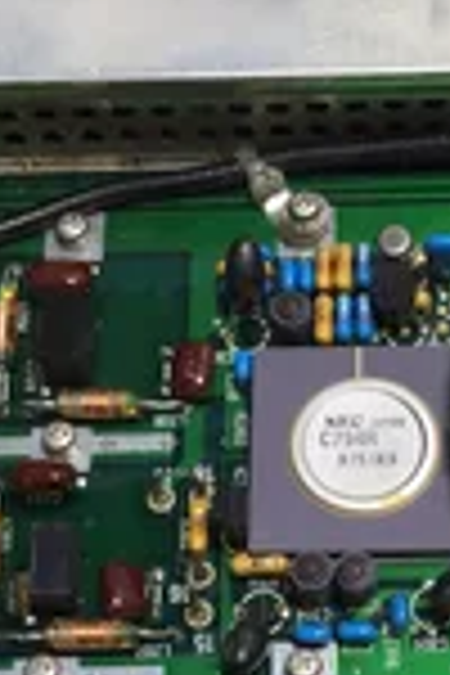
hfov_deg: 15.7
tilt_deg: -67.7
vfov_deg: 23.4
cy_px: 522
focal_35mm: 86
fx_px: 1612
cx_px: 414
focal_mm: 3.3
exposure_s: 1/60
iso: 25
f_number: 2.4
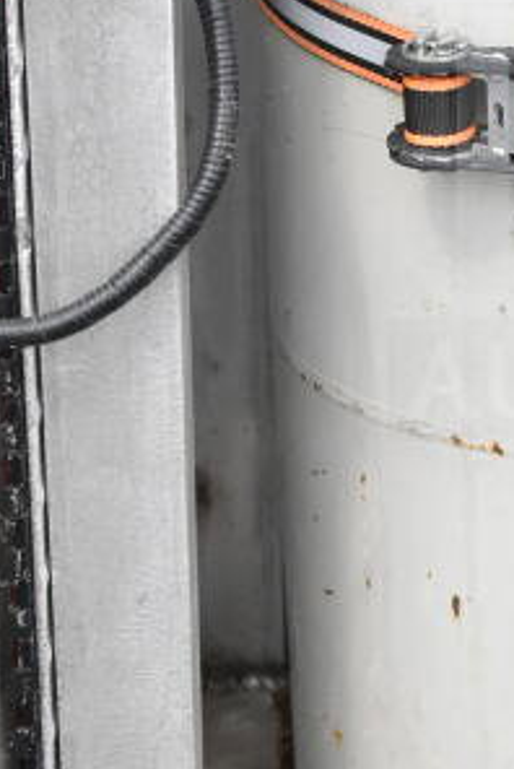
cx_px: 678
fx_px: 3067
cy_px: 234
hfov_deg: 9.4
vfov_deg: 14.2
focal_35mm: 144
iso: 2000
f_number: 4.2
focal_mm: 31
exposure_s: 1/4000
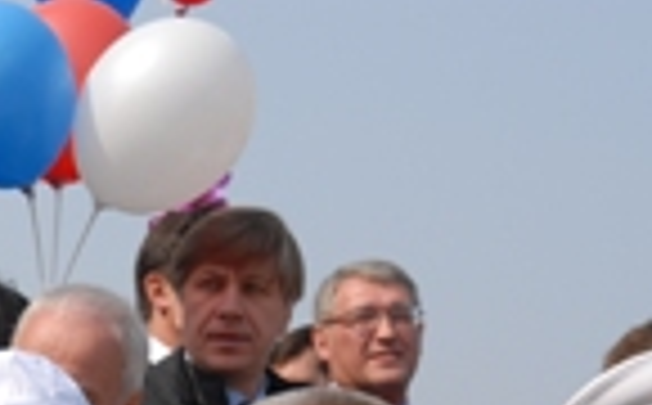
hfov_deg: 14.1
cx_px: -169
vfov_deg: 8.9
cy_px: 578
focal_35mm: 143
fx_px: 2543
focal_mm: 35
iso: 200
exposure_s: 1/500
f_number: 7.1
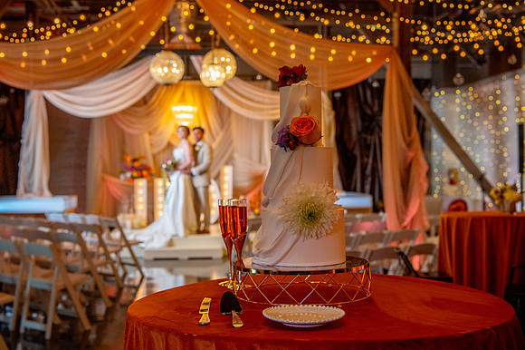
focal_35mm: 51
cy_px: 163
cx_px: 244
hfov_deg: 38.6
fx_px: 749
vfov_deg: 26.3
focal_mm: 48
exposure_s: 1/320
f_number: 5
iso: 2000
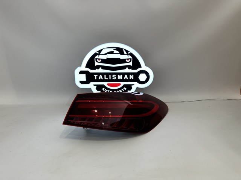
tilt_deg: -13.9
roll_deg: +1.1
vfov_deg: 56.8
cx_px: 120
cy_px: 90
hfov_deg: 71.6
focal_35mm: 24
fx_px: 167
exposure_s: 1/100
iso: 64
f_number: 1.78
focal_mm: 6.86
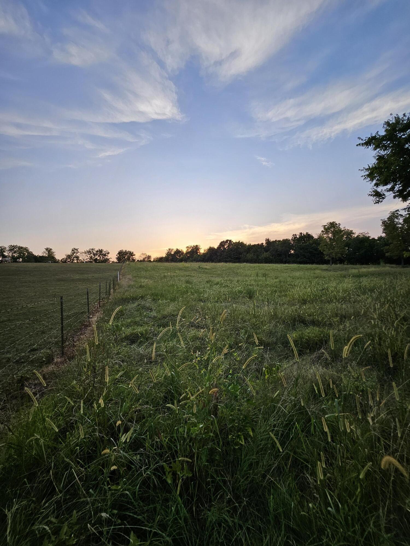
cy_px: 273
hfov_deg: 89.9
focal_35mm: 13
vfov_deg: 106.2
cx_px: 205
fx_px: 205
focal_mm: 1.74
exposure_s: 1/191
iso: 32
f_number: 2.2
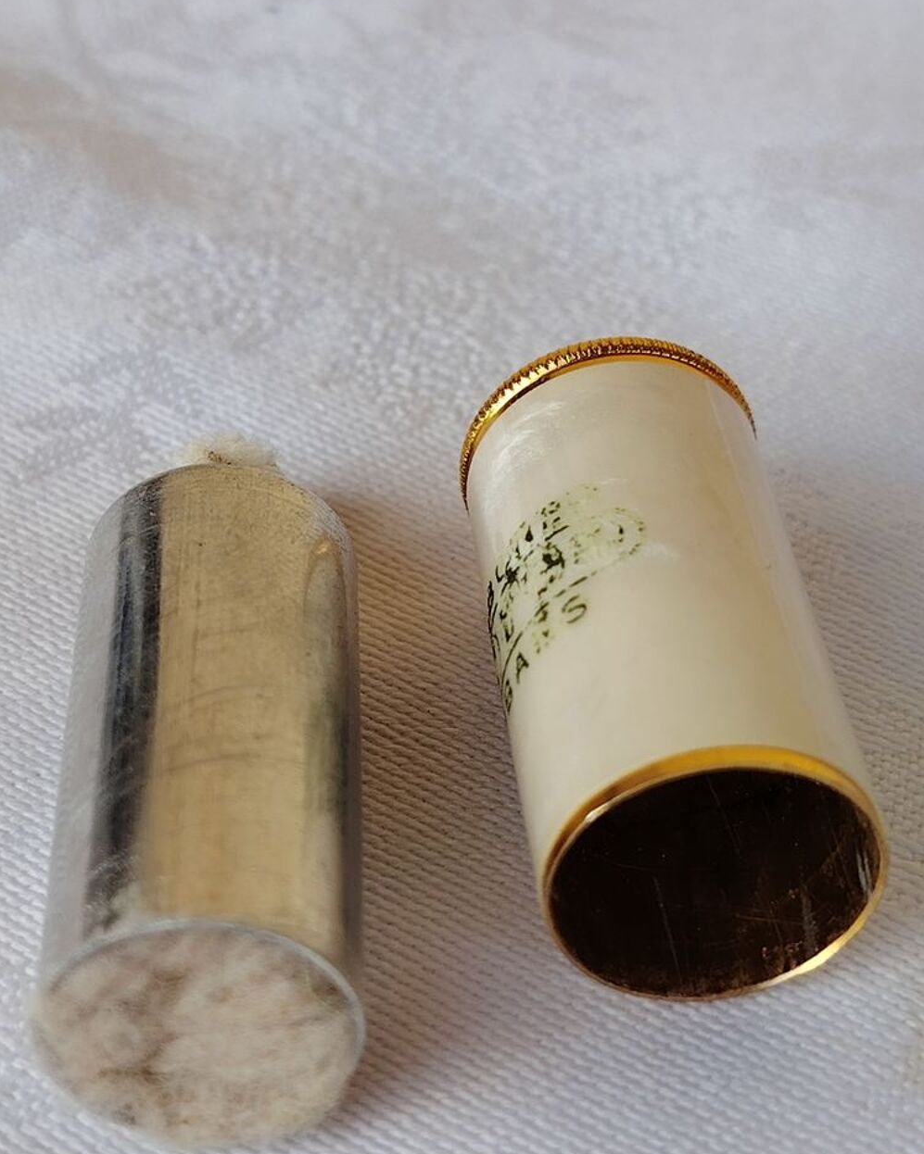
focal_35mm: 71
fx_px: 2427
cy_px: 592
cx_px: 462
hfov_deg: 21.6
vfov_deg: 26.8
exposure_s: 1/215
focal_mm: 5.25
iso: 100
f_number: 1.75
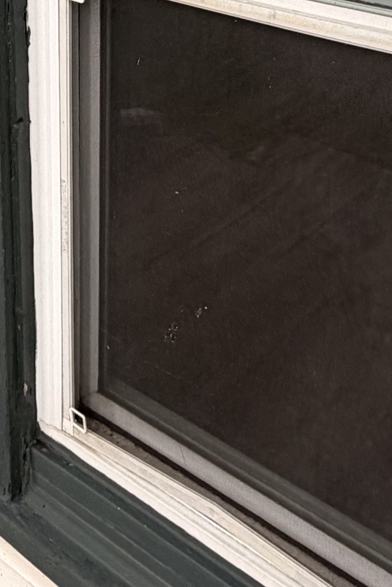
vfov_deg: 31.4
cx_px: 86
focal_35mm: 58
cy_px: -26
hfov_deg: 23.1
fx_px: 946
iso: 64
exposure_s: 1/121
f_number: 2.2
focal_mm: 2.22
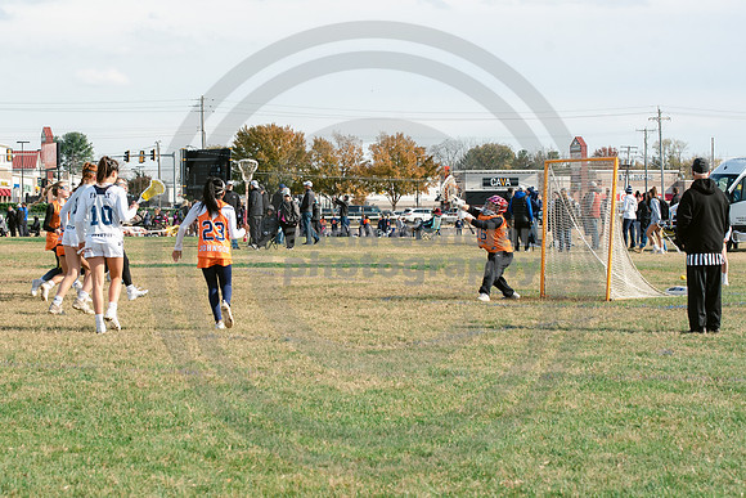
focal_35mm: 115
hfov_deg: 17.8
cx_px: 256
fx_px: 2380
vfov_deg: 11.9
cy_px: 233
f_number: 7.1
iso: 250
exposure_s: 1/800
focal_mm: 82
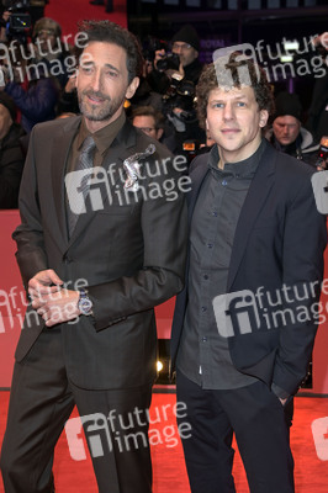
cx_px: 164
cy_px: 246
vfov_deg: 32.4
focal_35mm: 62
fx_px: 849
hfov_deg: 21.9
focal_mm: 62
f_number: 5.6
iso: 1250
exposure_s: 1/160
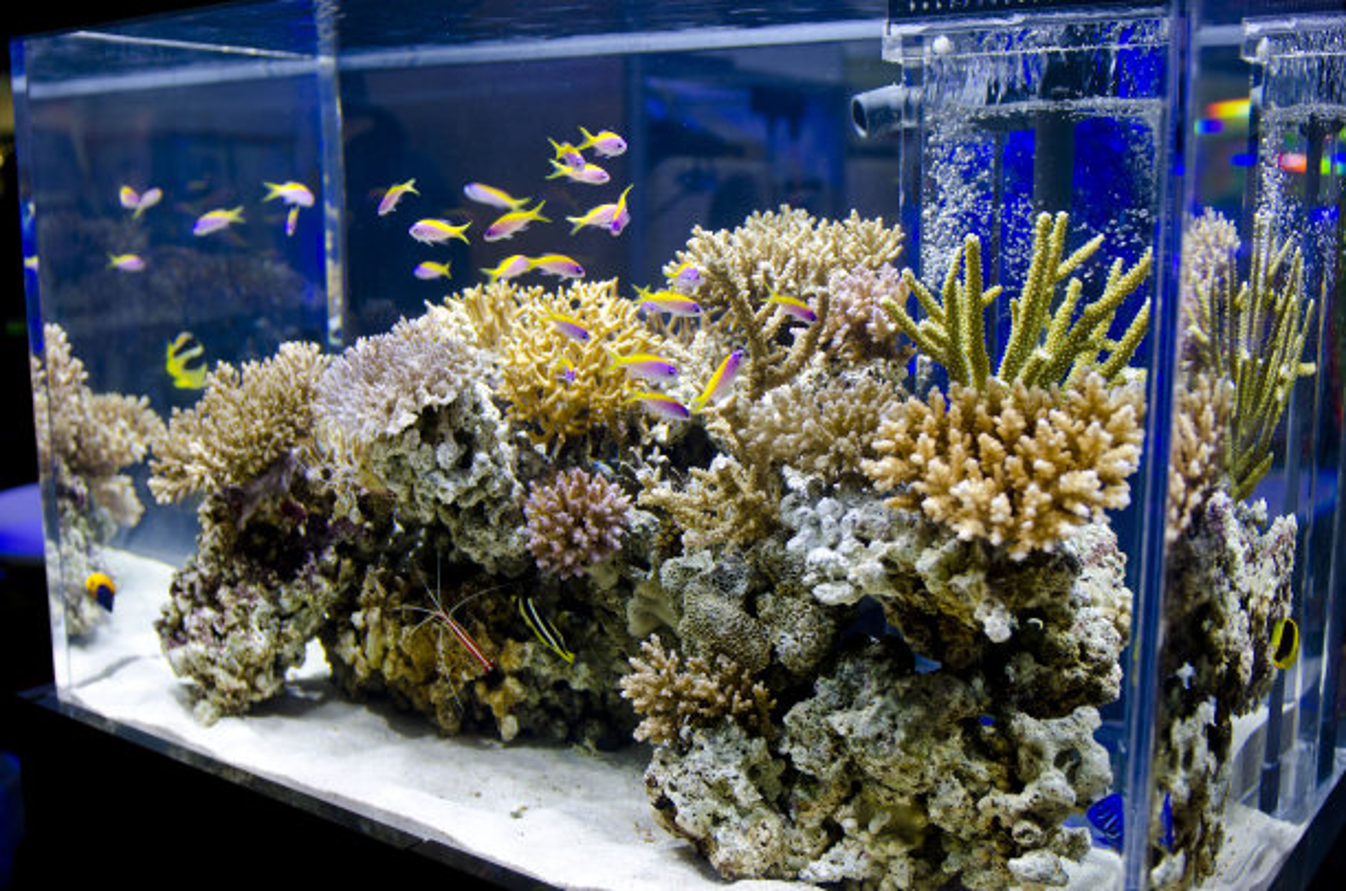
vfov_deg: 36.7
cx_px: 673
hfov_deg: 53.2
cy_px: 446
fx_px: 1343
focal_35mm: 36
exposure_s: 1/250
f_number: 2.8
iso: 200
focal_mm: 24
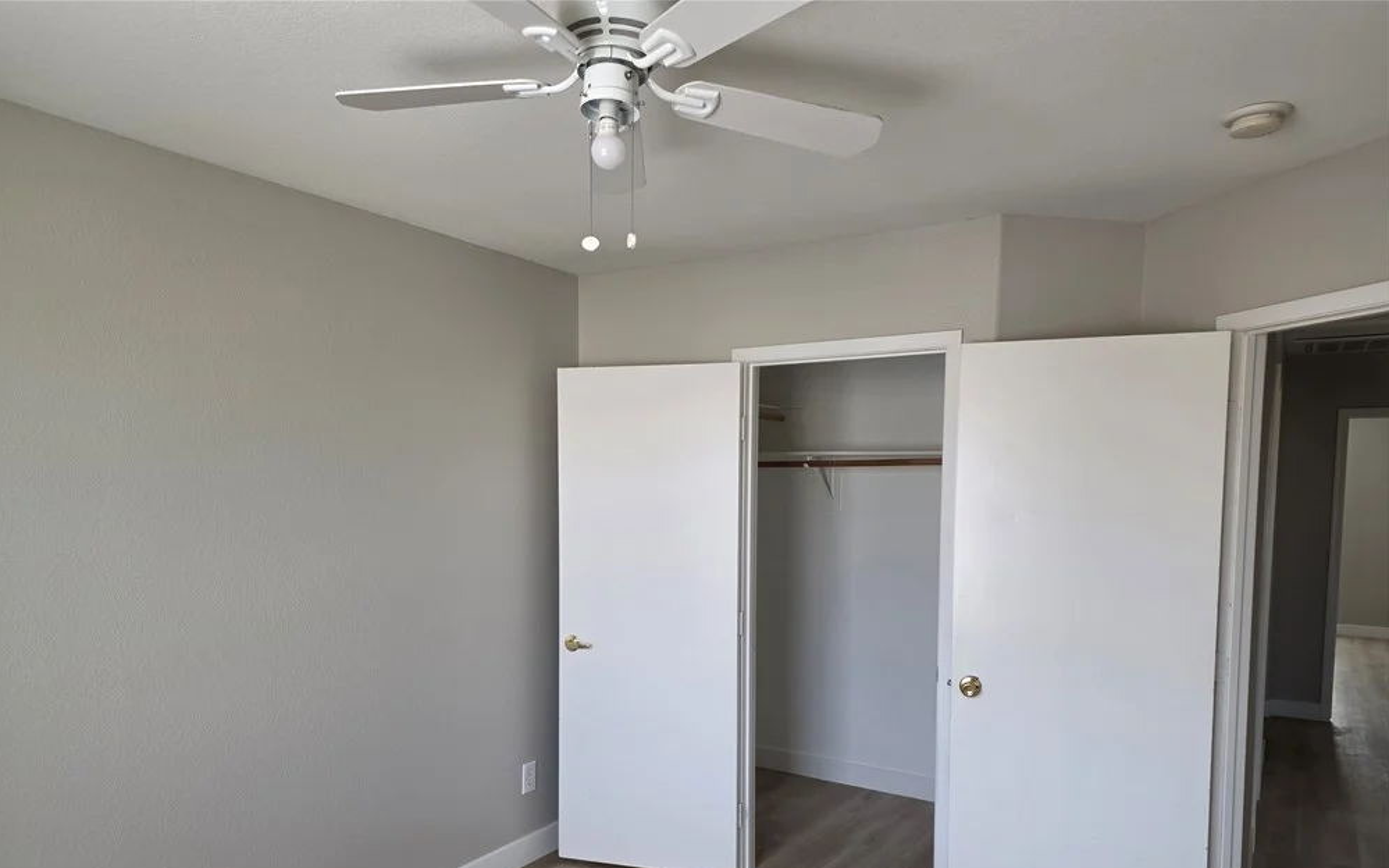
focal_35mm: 25
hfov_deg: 72.5
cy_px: 533
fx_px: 946
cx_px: 680
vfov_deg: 48.9
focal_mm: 6.25
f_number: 1.7
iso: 125
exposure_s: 1/180
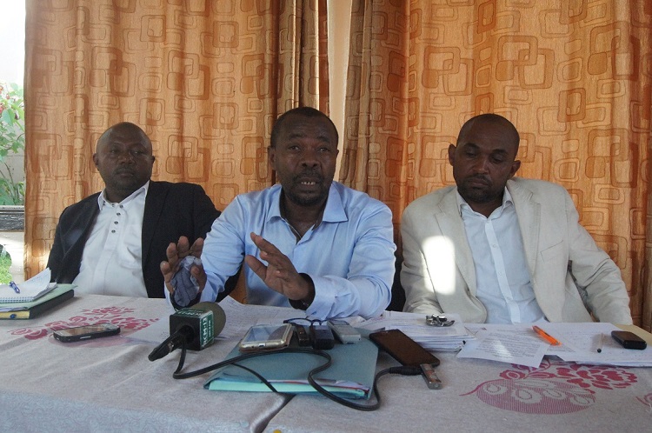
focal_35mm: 33
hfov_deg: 57.3
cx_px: 326
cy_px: 216
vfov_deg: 39.9
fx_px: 597
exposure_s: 1/320
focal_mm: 22
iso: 3200
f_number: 10
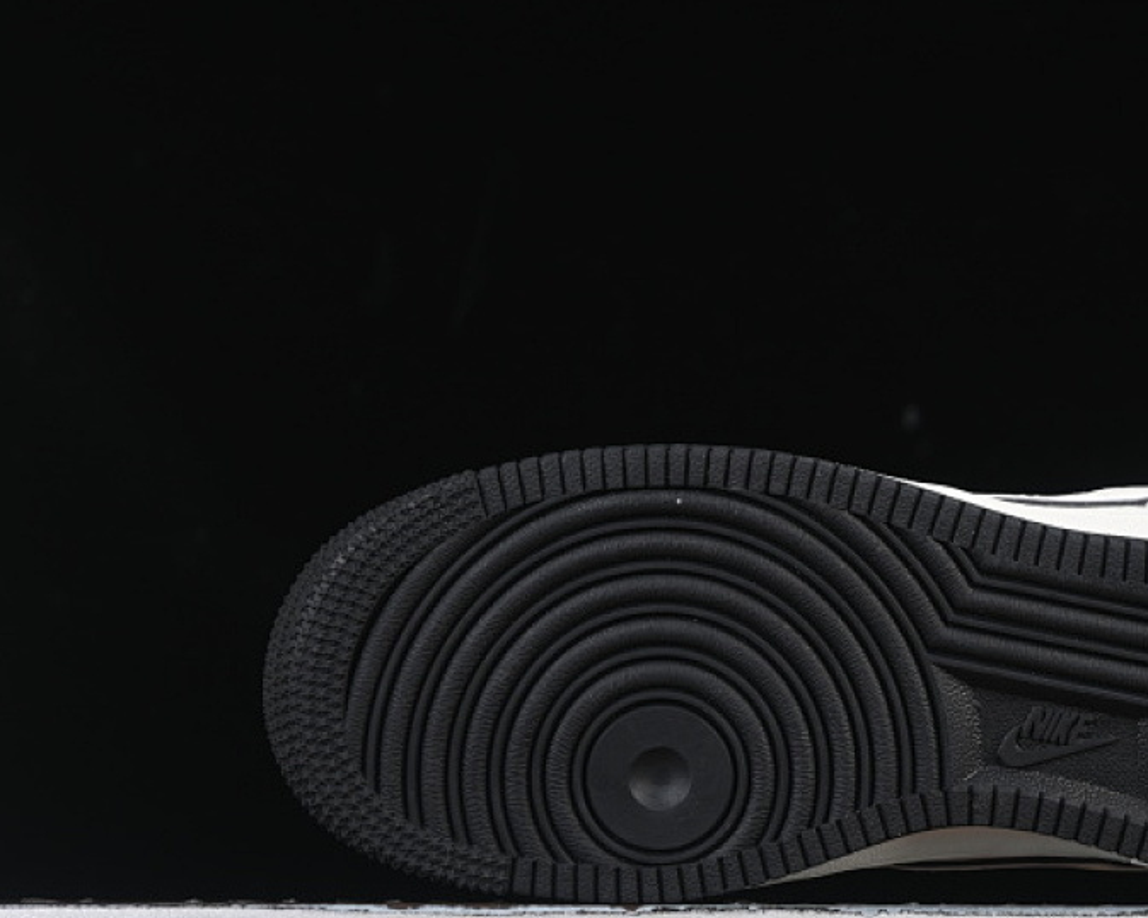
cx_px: 901
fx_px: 3838
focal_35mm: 113
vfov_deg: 13.6
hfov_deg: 16.9
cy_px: 526
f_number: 6.3
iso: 160
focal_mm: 50
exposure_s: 1/60
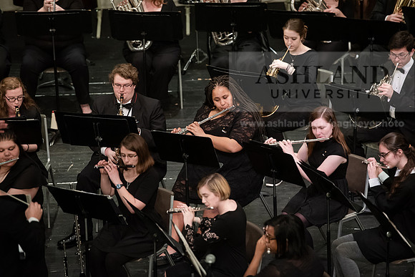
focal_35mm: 190
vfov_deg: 7.2
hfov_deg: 10.8
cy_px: 138
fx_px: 2191
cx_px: 208
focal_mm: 190
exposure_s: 1/250
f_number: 3.5
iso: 3200
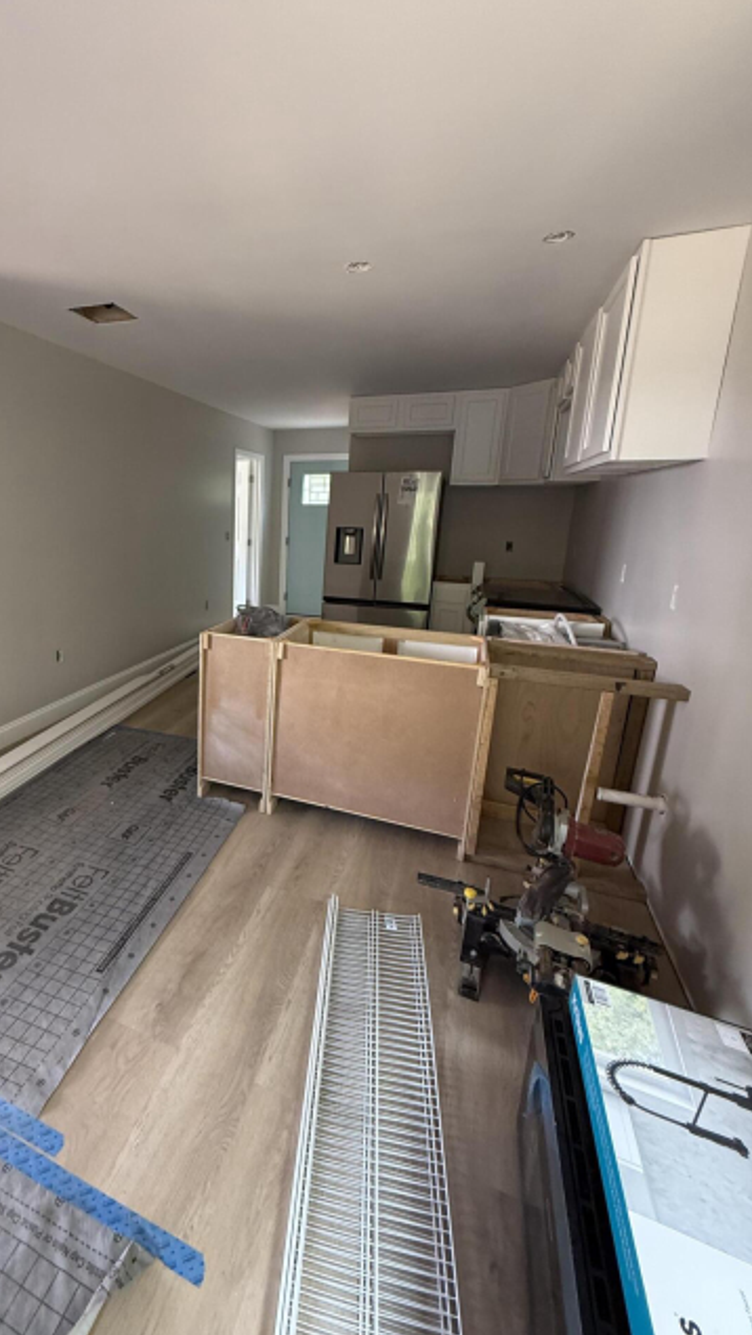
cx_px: 229
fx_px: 567
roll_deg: -1.6
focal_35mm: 16
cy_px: 637
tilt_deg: -11.9
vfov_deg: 99.3
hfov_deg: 64.7
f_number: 2.2
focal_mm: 2.22
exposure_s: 1/61
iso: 320
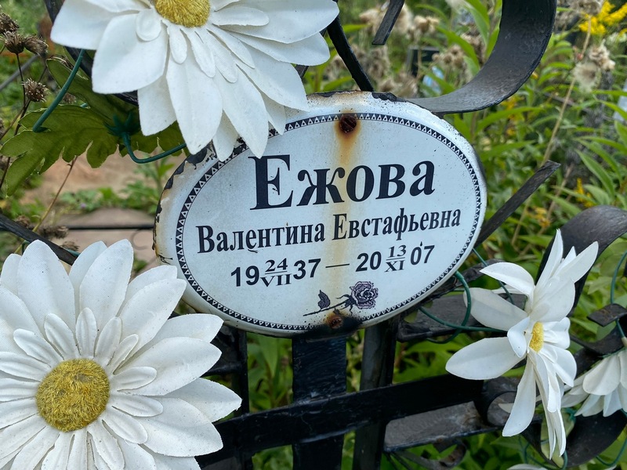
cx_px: 314
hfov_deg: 67.3
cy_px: 235
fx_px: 471
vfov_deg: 53.1
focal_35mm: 26
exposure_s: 1/1043
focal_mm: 4.25
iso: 32
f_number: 1.8
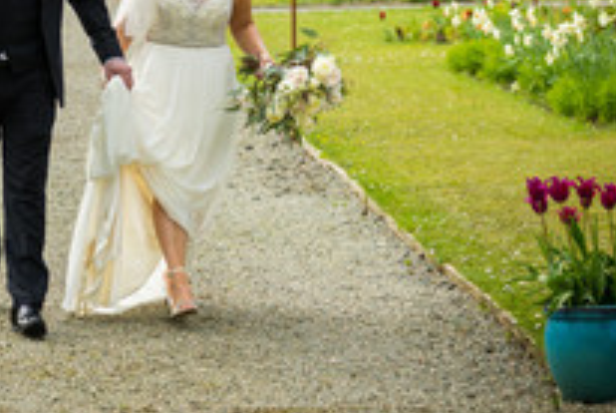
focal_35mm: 158
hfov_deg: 12.9
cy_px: 126
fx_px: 2707
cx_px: 49
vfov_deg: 8.7
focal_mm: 70
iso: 100
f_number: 2.8
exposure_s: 1/500
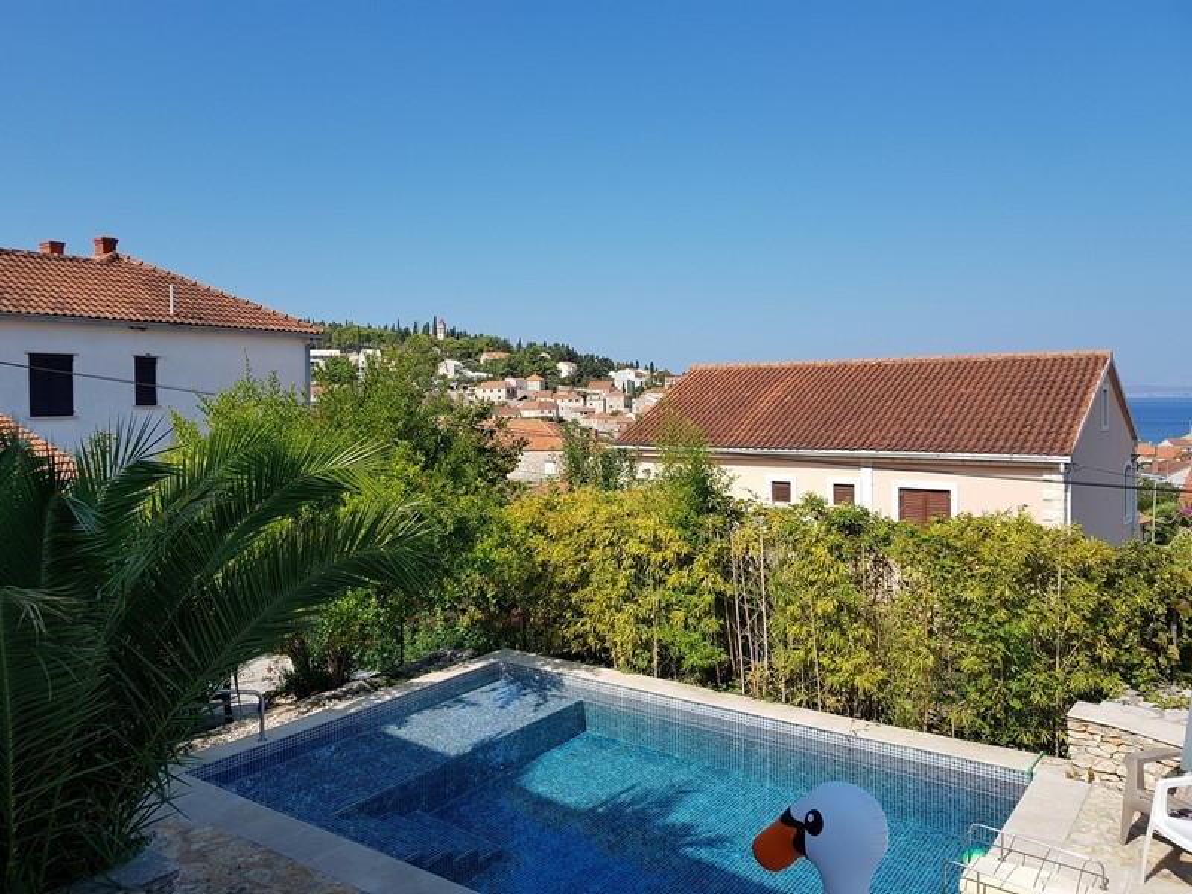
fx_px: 895
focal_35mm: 26
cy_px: 447
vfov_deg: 53.1
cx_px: 596
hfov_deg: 67.3
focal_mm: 4.2
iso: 40
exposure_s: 1/2200
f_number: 1.7
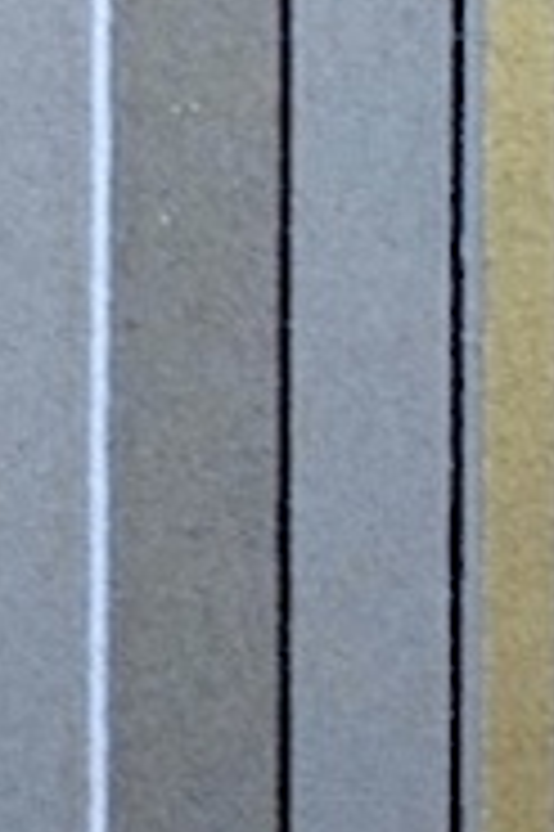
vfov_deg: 6.5
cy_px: -1228
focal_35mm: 302
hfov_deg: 4.4
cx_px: -739
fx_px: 6989
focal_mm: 31
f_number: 4.2
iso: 3200
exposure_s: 1/100
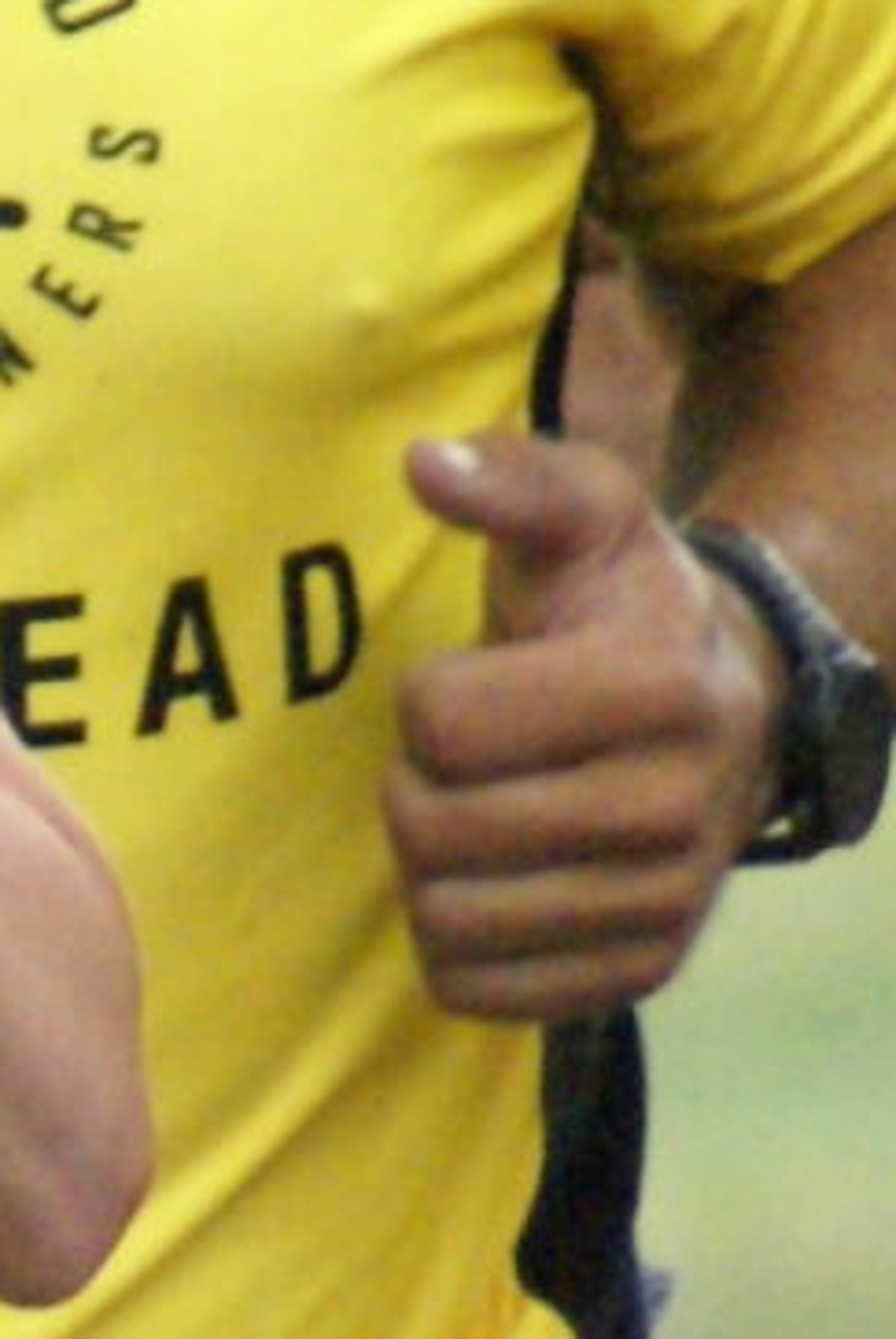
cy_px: 1833
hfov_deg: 0.5
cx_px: -1403
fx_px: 110146
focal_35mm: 2959
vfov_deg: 0.7
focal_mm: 280
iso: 1600
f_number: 5.6
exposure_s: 1/400
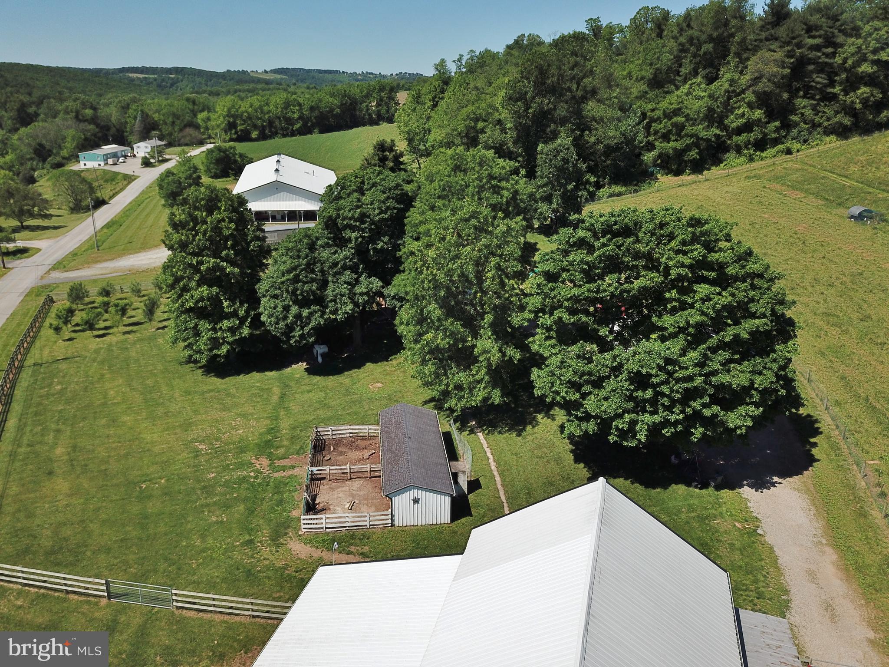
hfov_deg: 67.3
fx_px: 668
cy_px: 334
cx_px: 444
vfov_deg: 53.1
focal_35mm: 26
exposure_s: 1/2439
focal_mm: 4.73
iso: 100
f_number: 2.2
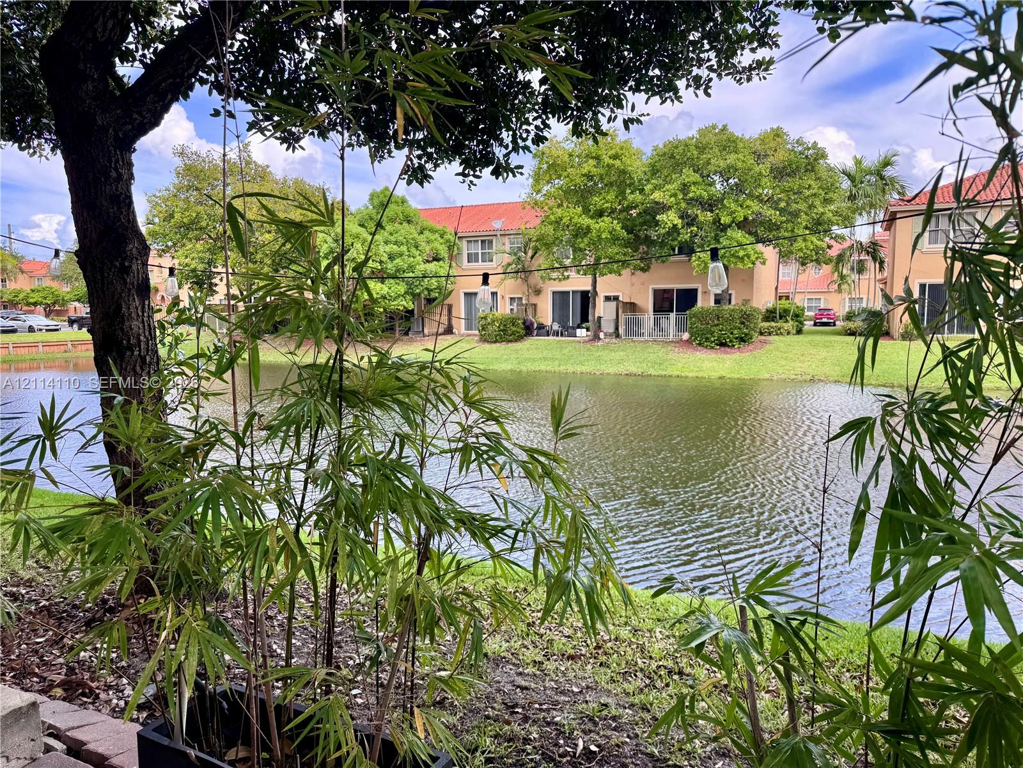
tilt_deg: -5.3
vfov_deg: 56.8
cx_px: 512
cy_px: 384
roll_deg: +1.8
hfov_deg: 71.6
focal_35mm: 24
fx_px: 709
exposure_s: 1/765
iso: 80
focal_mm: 6.76
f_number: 1.78
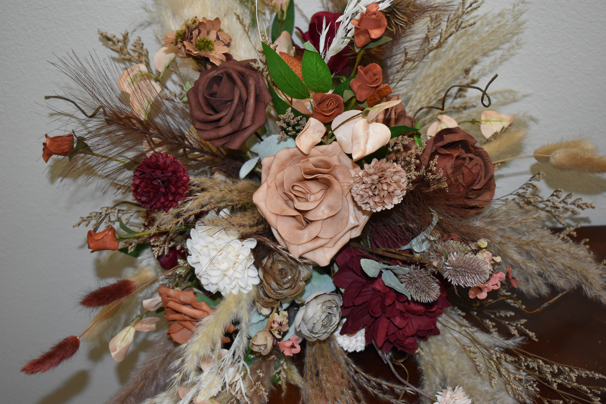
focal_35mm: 48
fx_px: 808
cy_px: 202
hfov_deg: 41.1
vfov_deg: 28.1
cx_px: 303
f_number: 4.5
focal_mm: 32
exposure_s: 1/125
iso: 900
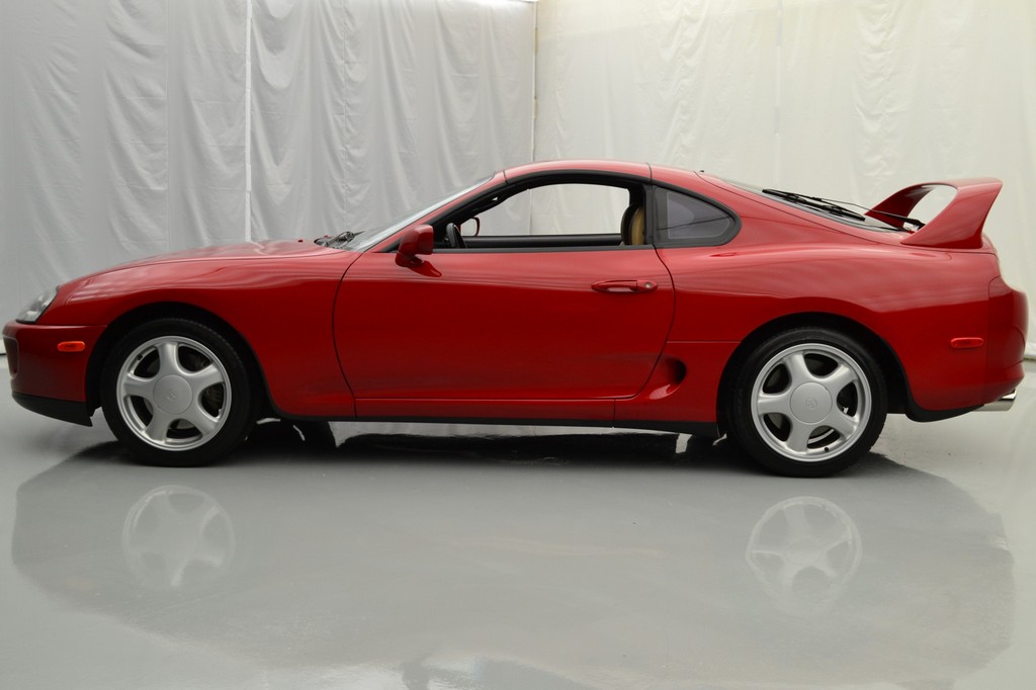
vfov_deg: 34.2
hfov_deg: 49.6
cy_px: 345
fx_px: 1122
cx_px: 518
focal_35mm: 39
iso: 400
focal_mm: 26
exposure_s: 1/30
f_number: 7.1
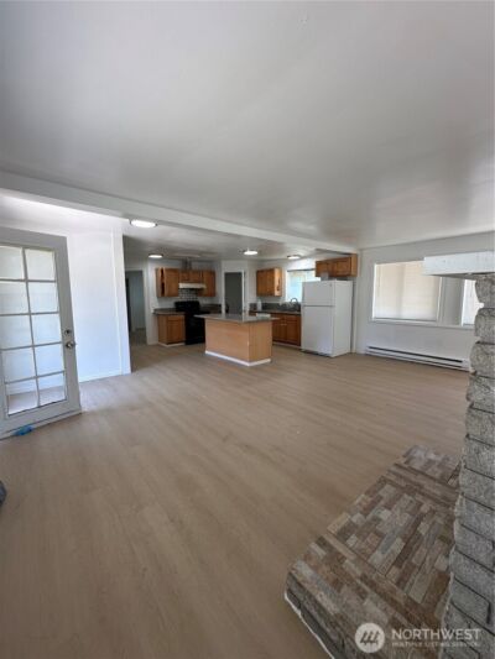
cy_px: 330
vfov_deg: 102.1
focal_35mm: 14
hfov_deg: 85.7
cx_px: 248
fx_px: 267
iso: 100
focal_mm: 2.22
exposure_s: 1/120
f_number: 2.2
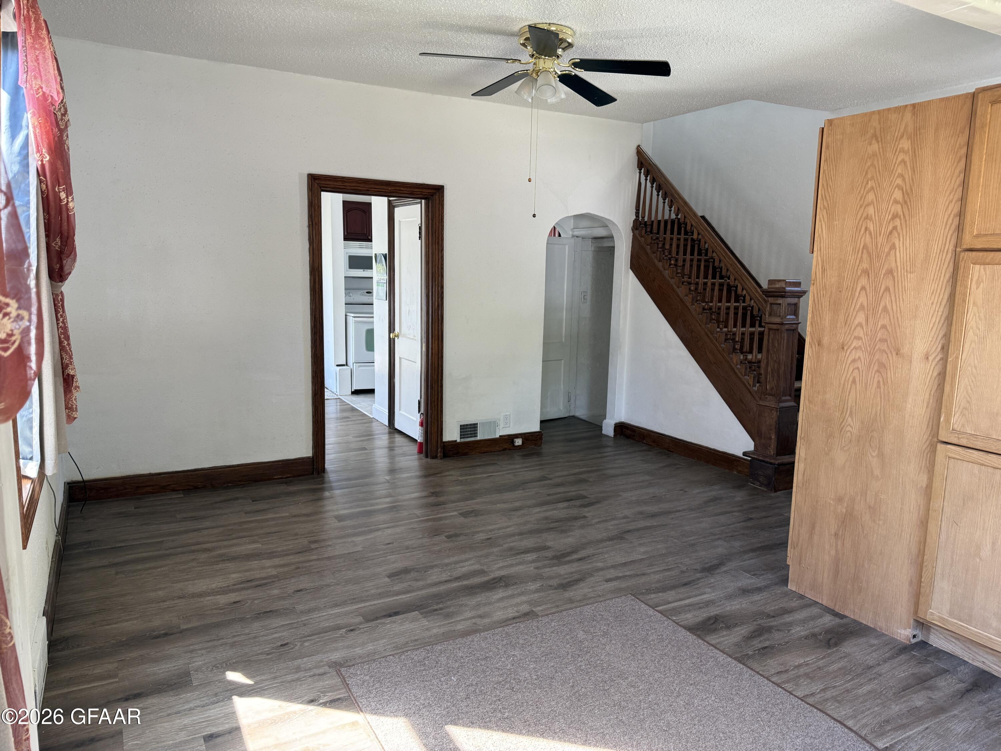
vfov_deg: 56.8
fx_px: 694
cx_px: 500
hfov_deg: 71.6
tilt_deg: -11.1
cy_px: 376
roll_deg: -1.2
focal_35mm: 24
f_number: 1.78
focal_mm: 6.76
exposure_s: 1/121
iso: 200
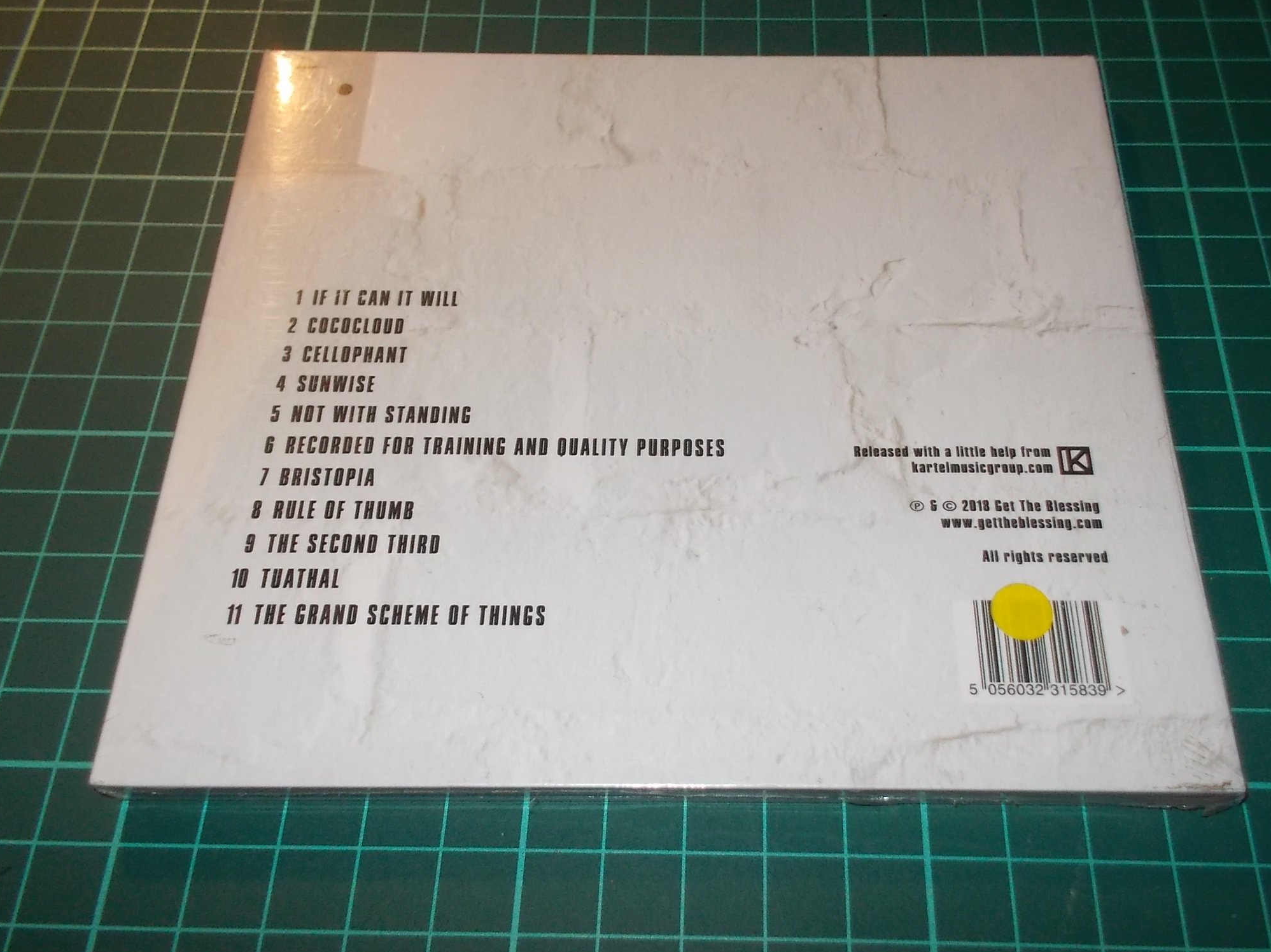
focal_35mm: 33
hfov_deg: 55.2
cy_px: 485
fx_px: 1211
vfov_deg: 42.9
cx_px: 705
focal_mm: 4.1
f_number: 3.3
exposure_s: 1/30
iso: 200
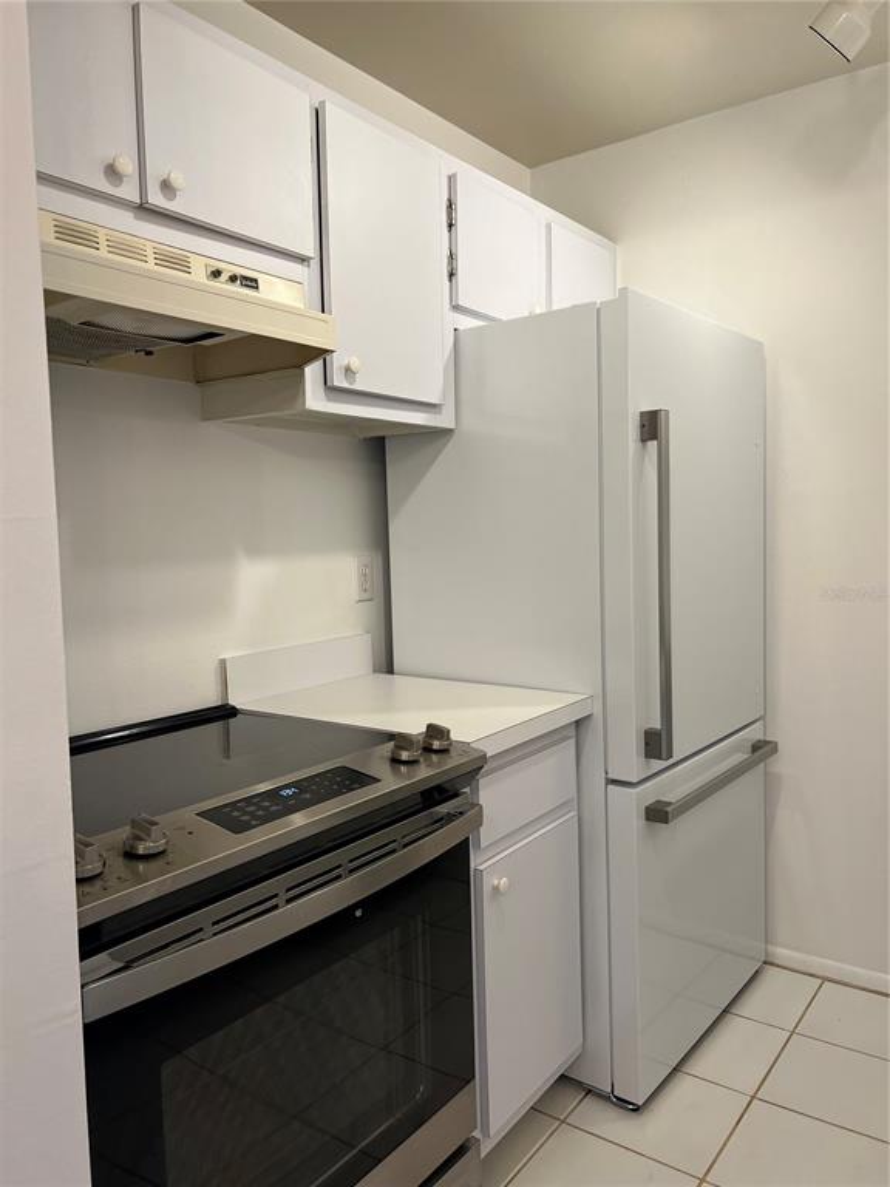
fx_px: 891
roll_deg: +2.2
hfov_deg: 53.1
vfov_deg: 67.3
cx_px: 445
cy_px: 594
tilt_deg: -3.1
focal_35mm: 26
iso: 64
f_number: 1.5
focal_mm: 5.7
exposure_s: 1/60
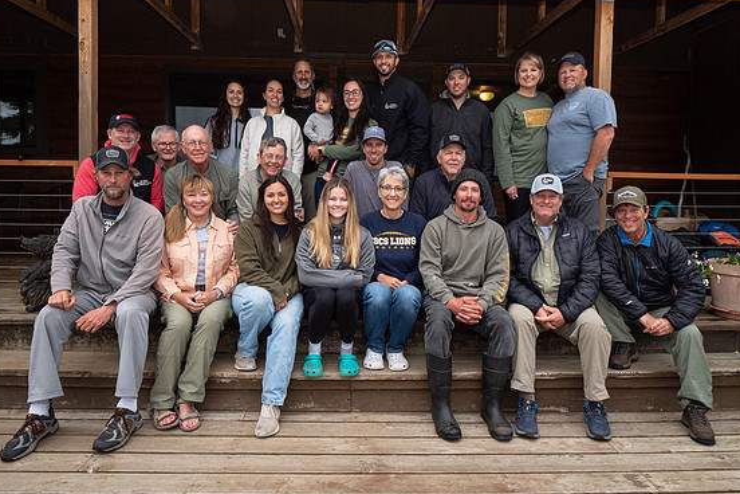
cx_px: 368
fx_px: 452
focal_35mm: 22
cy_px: 224
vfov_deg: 57.1
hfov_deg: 78.6
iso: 640
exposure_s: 1/125
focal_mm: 8
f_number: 6.3
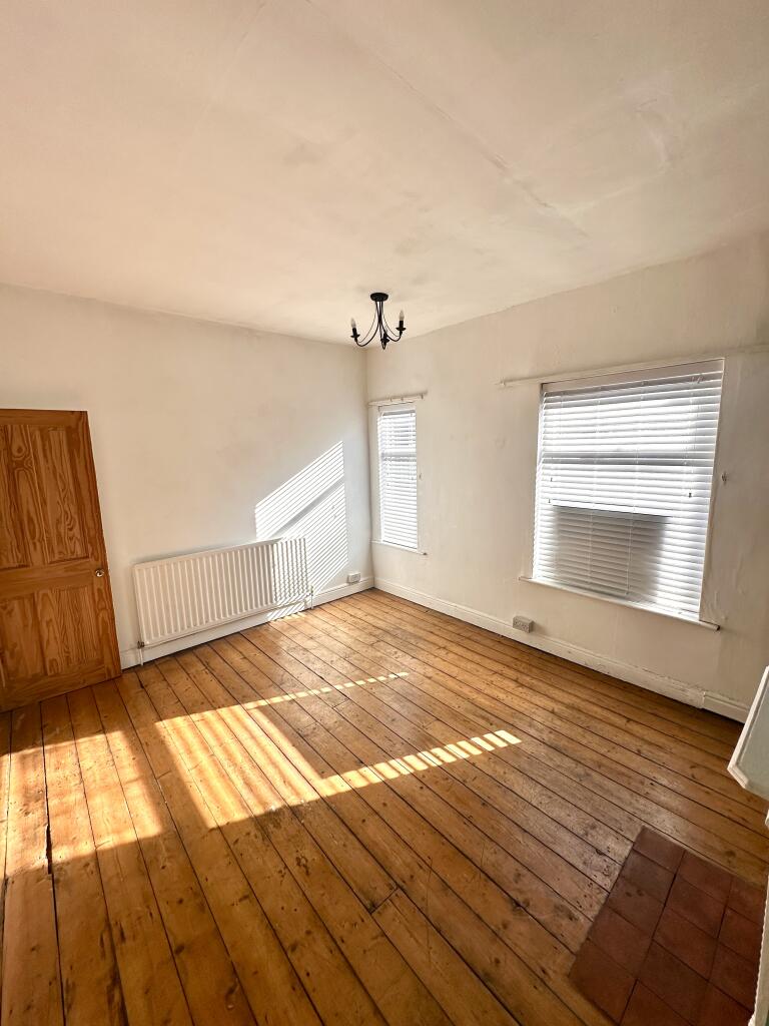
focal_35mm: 14
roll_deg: +1.3
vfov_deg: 102.1
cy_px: 513
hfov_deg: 85.7
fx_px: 415
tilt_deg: -9.0
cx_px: 384
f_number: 2.2
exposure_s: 1/428
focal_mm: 2.22
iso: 40
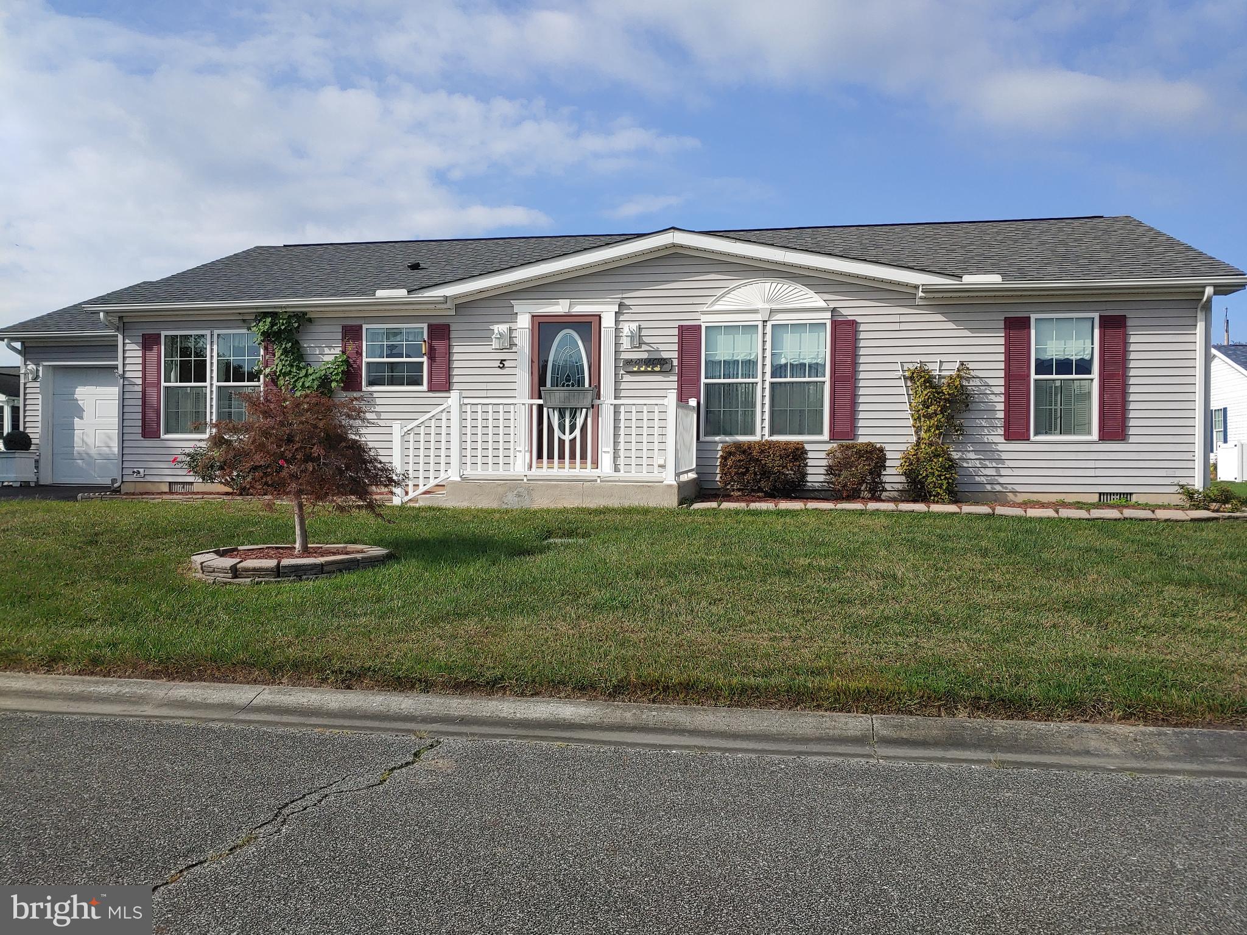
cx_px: 624
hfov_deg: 69.4
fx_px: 901
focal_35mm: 25
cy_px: 468
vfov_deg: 54.9
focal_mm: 4.23
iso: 50
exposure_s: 1/3125
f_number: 1.5
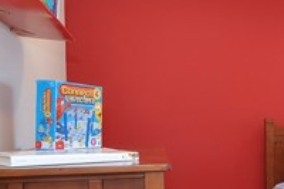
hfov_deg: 30.9
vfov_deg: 28.0
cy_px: 113
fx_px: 378
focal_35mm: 48
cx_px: 379
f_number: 8
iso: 250
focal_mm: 10
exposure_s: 1/15
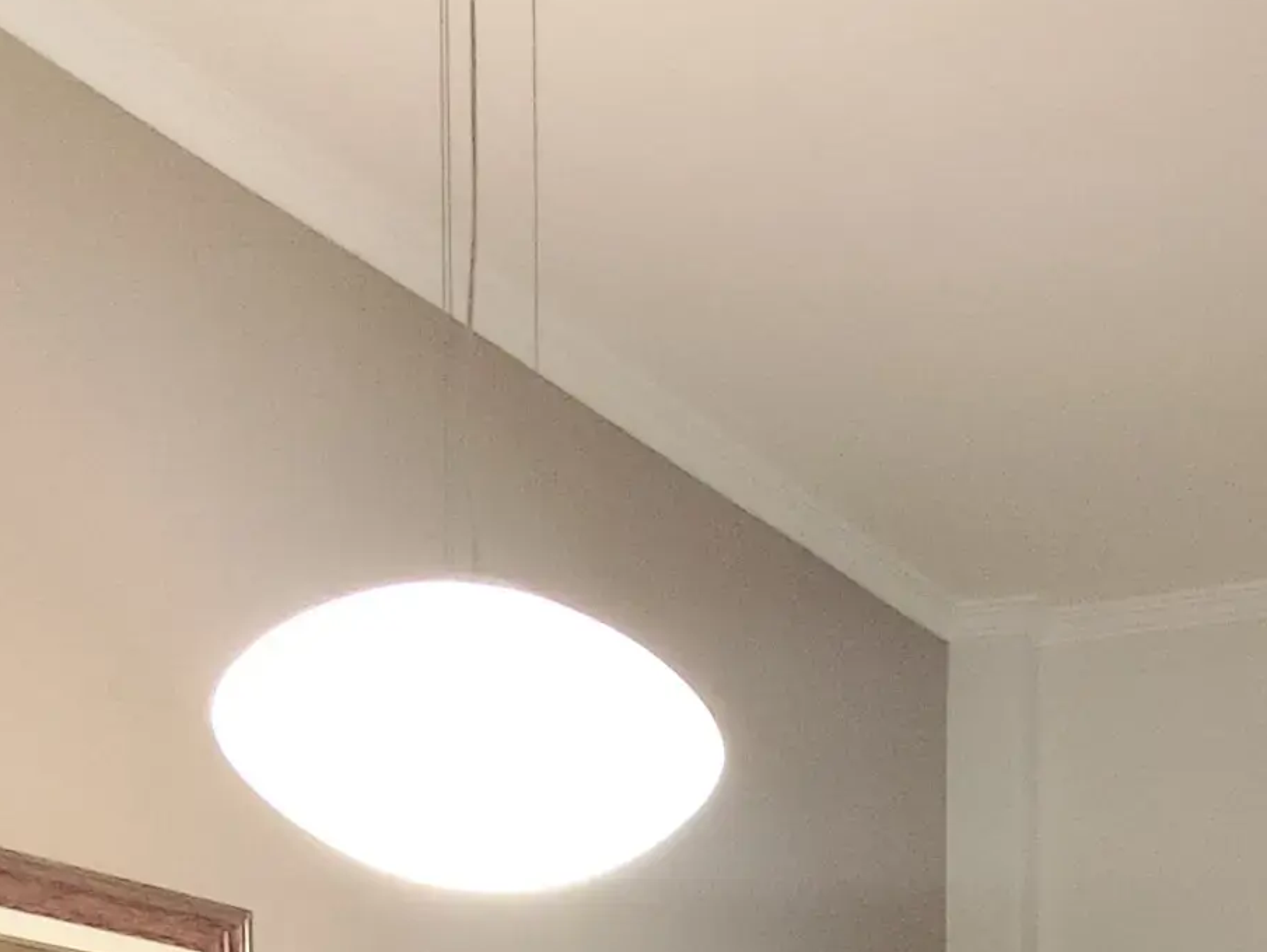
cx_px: 1169
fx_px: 2124
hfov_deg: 31.5
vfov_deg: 20.2
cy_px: 1572
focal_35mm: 58
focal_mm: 1.65
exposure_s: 1/60
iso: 320
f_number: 2.2
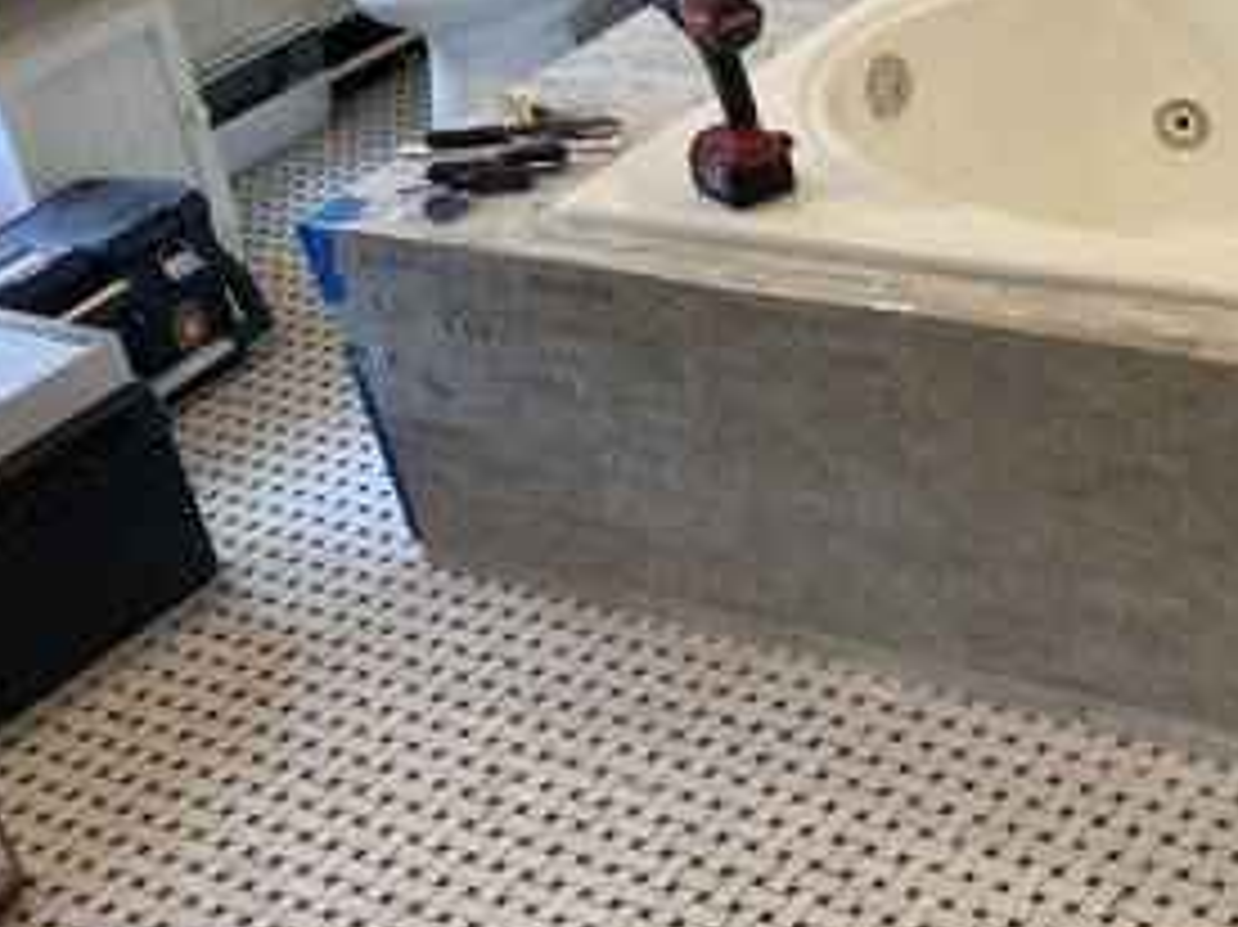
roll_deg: +9.8
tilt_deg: -25.8
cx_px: 1249
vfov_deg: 21.4
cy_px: 248
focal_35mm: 68
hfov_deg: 26.9
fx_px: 2431
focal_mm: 3.99
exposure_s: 1/60
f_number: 1.8
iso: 200
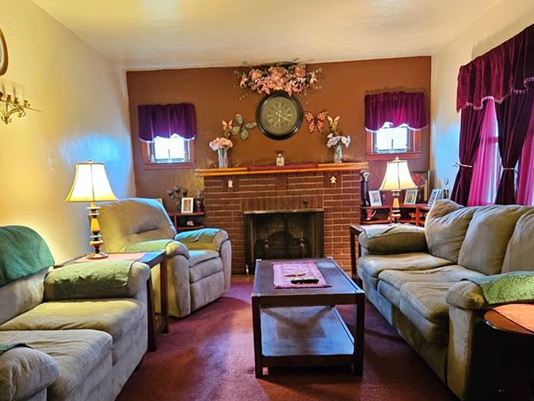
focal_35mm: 29
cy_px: 233
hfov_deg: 61.6
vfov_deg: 48.1
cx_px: 259
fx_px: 448
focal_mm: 5.4
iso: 1600
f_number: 1.8
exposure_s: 1/20
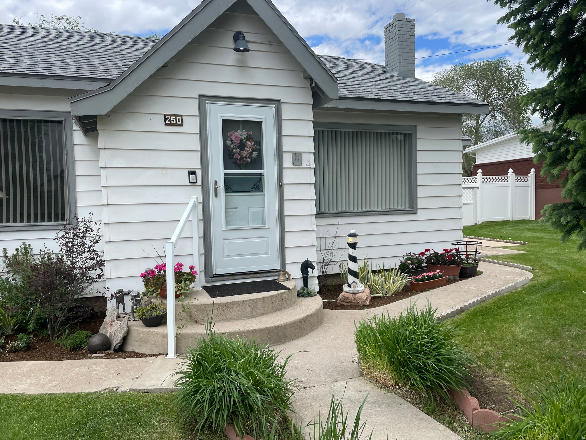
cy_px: 220
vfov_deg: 53.1
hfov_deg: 67.3
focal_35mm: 26
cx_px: 293
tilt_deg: -1.5
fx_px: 440
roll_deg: +2.5
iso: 32
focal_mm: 4.2
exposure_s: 1/2506
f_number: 1.6
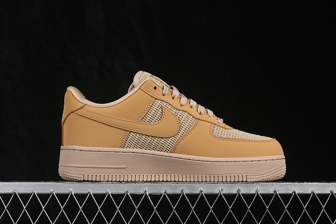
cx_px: 168
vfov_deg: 18.2
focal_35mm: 75
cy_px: 112
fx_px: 700
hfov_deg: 27.0
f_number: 8
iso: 160
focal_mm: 50
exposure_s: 1/80
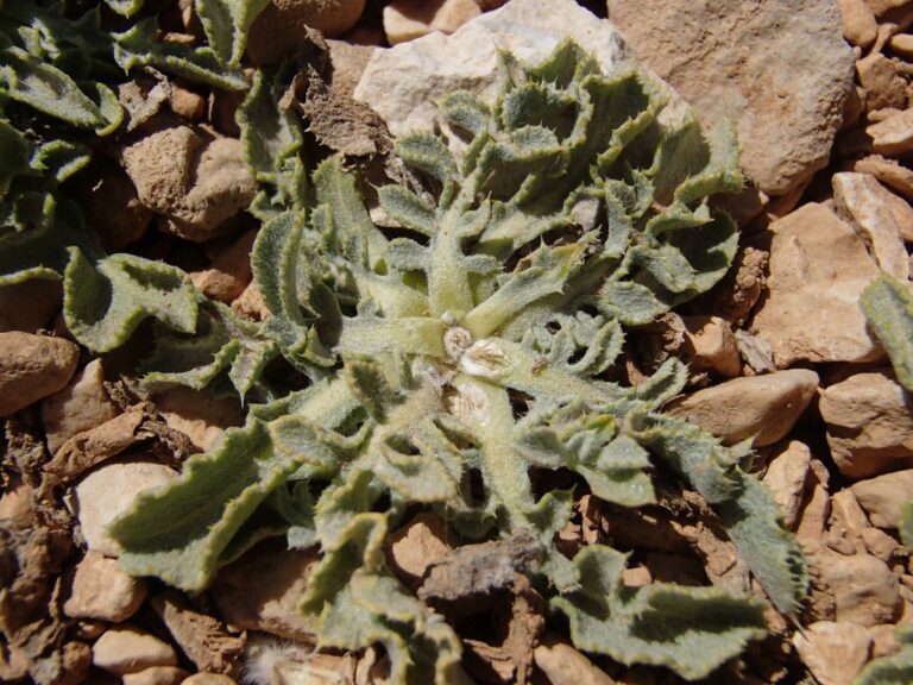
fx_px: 976
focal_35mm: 37
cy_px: 342
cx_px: 456
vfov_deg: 38.7
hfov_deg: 50.1
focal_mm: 6.64
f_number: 13
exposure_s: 1/250
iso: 100
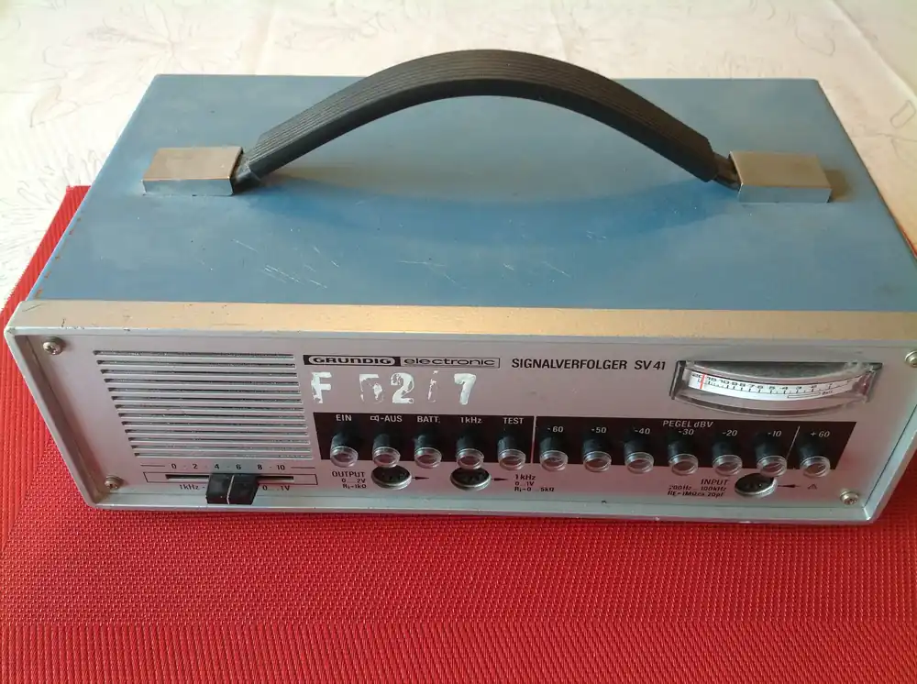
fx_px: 925
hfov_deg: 52.7
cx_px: 458
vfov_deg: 40.6
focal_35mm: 35
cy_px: 342
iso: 64
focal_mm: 4.28
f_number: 2.4
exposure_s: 1/60
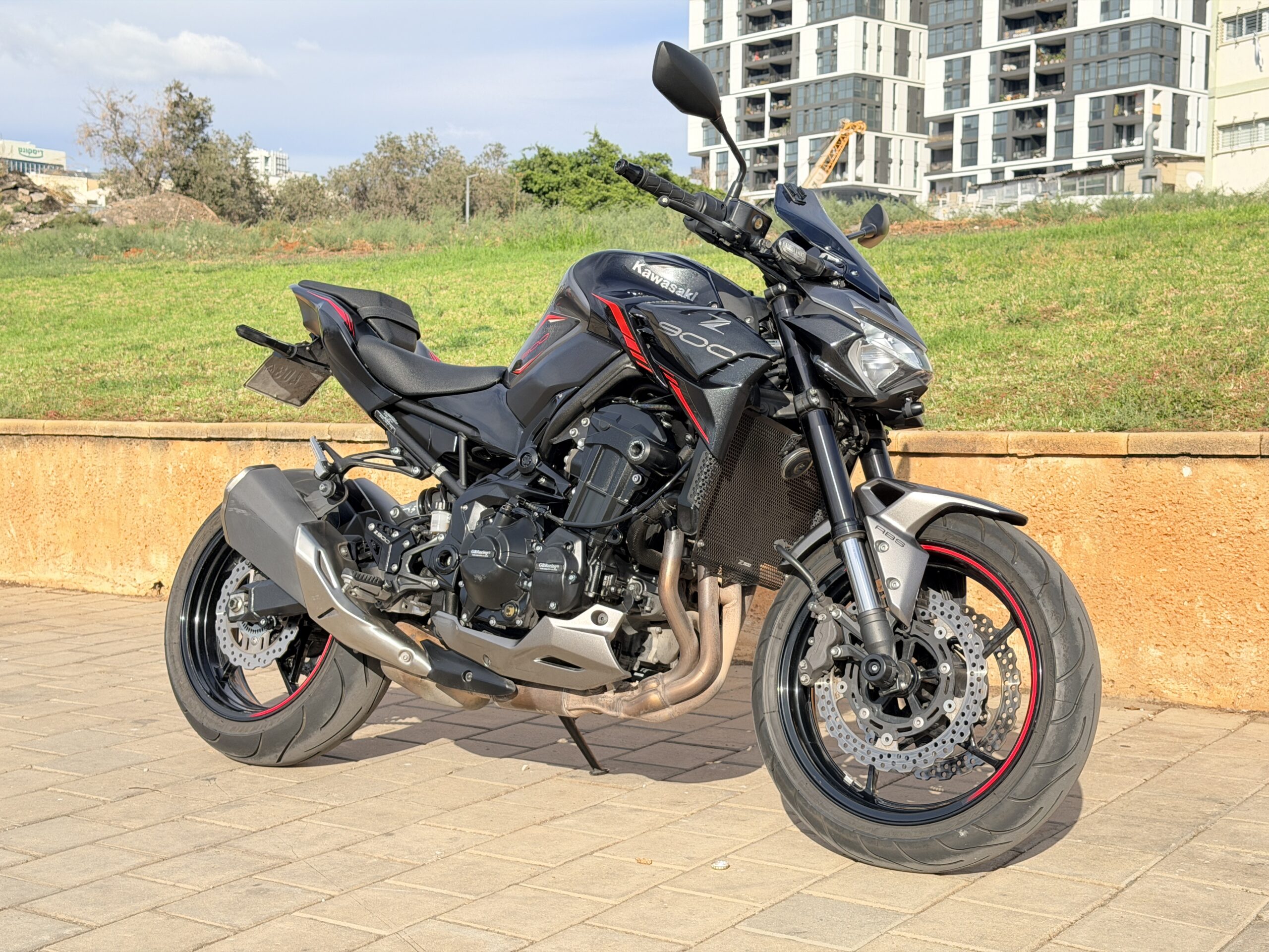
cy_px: 476
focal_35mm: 48
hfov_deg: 39.7
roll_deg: +0.2
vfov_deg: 30.3
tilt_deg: -2.8
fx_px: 1760
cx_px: 634
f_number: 1.78
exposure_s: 1/1484
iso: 100
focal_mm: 6.76
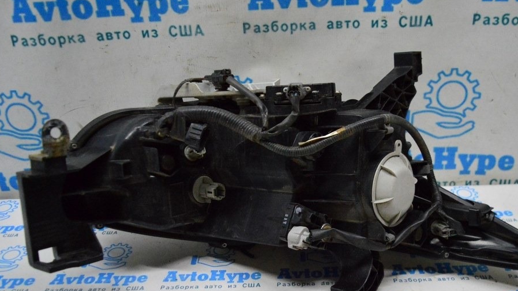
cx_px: 281
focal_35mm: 38
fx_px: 516
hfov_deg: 53.2
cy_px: 170
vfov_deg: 31.4
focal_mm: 21
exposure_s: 1/1000
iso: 6400
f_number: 3.8
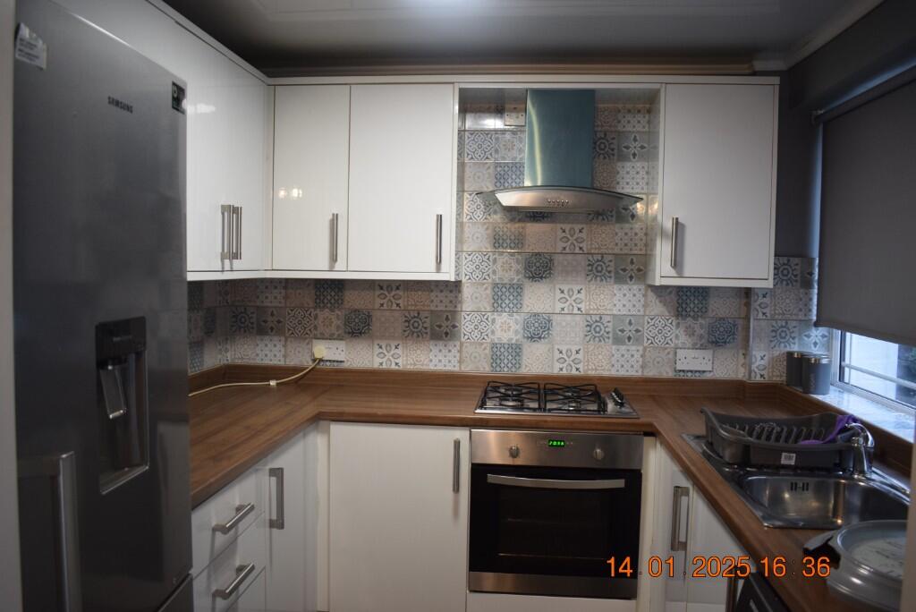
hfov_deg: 61.9
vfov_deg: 43.7
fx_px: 764
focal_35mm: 30
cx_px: 458
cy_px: 306
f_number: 4
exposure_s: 1/60
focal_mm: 20
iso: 640
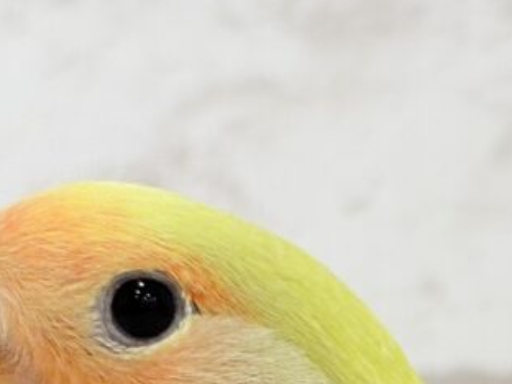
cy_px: 732
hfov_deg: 9.7
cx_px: 638
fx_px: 2958
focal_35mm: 200
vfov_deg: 7.2
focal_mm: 5.96
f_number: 1.6
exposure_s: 1/100
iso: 64
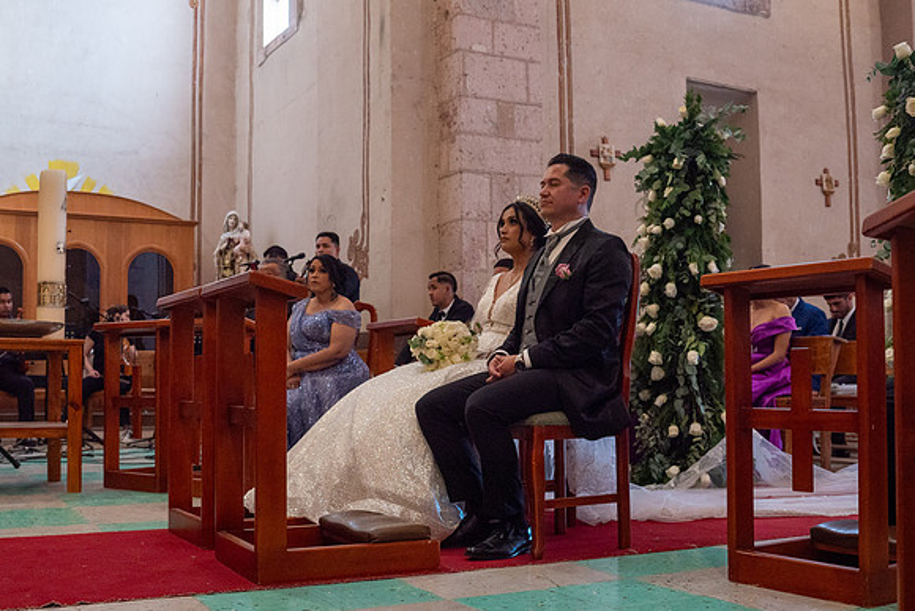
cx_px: 394
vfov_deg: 32.7
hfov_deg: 47.3
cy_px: 329
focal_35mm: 41
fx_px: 1041
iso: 2500
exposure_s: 1/100
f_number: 5
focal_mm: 35
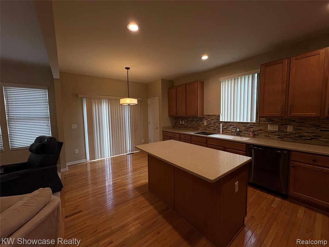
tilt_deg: -4.1
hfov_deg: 102.1
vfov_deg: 85.7
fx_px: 133
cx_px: 164
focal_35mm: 14
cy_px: 124
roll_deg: +0.5
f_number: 2.2
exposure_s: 1/120
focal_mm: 2.22
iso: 100
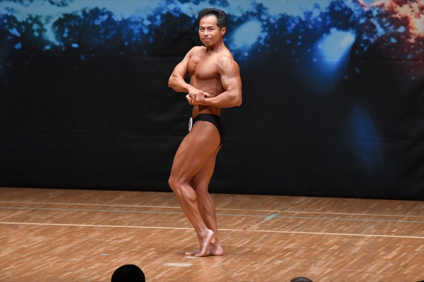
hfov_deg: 6.9
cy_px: 141
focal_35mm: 300
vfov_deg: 4.6
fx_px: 3532
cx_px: 212
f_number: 5.6
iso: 5000
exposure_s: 1/400
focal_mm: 200
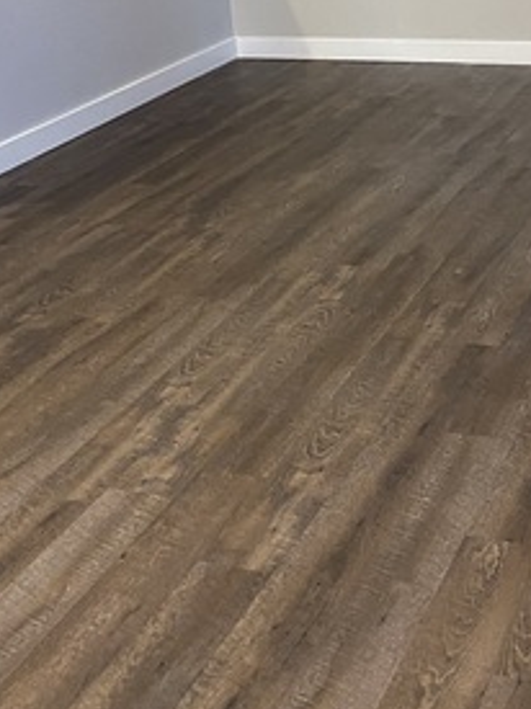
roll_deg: +3.6
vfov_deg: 29.0
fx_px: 1290
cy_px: 19
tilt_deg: -7.7
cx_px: 415
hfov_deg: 23.0
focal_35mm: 63
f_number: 1.8
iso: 400
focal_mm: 4.25
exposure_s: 1/40
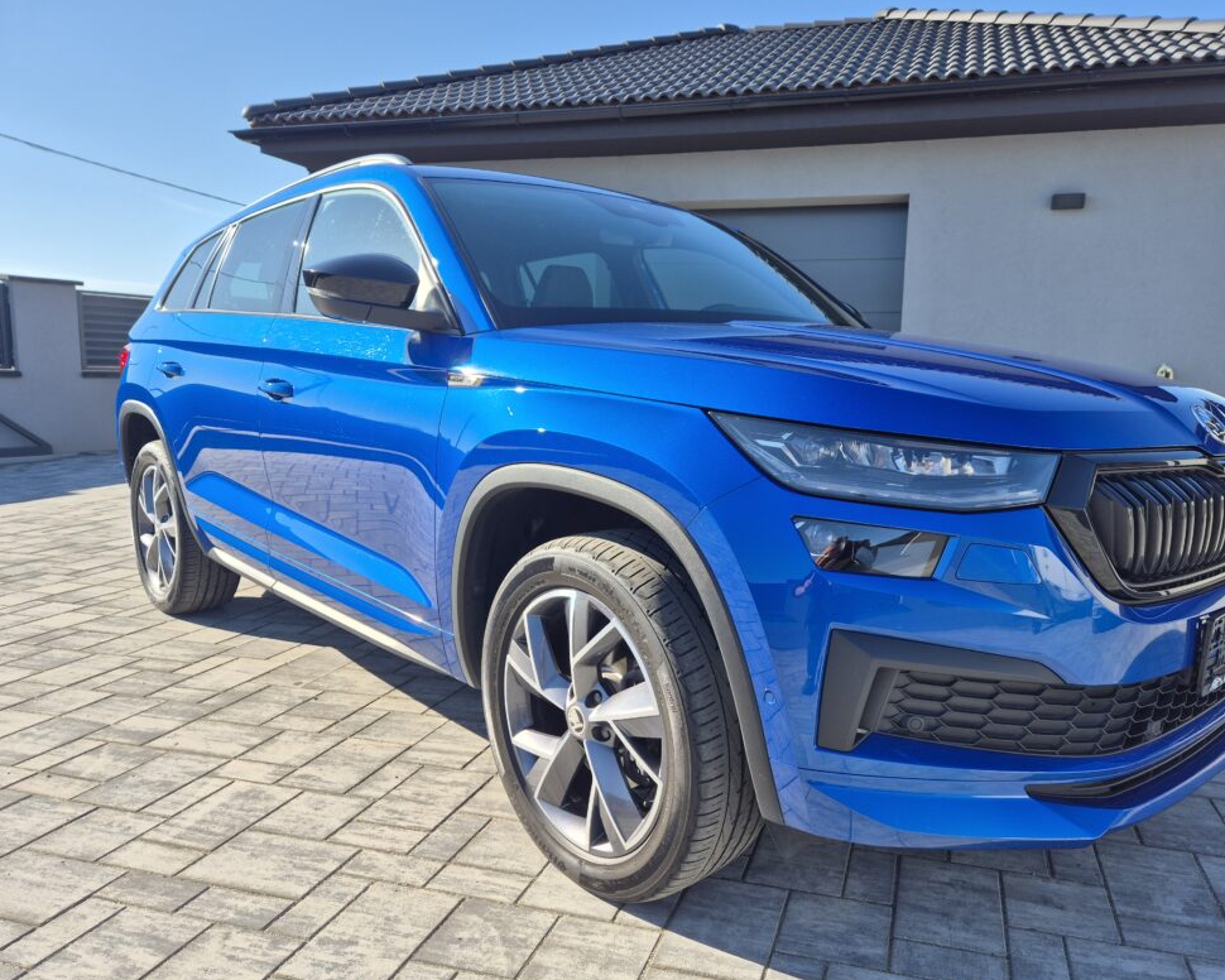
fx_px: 906
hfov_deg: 67.9
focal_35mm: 25
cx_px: 673
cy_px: 498
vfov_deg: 56.8
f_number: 1.8
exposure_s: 1/1104
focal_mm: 5.4
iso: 25
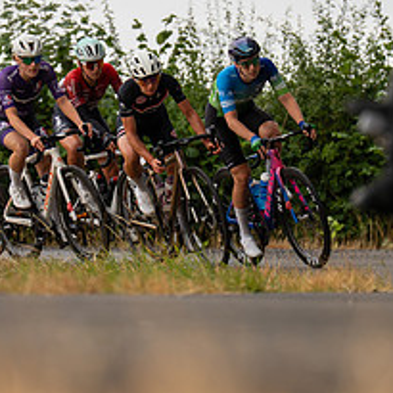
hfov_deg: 3.1
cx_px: 98
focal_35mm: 565
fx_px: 7257
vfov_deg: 3.1
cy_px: 172
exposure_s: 1/1000
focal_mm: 200
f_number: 2.8
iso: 400
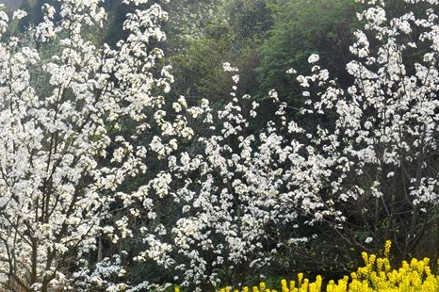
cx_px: 153
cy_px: 159
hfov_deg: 20.4
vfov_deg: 13.7
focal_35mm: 100
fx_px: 1218
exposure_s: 1/125
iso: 200
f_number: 11
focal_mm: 35
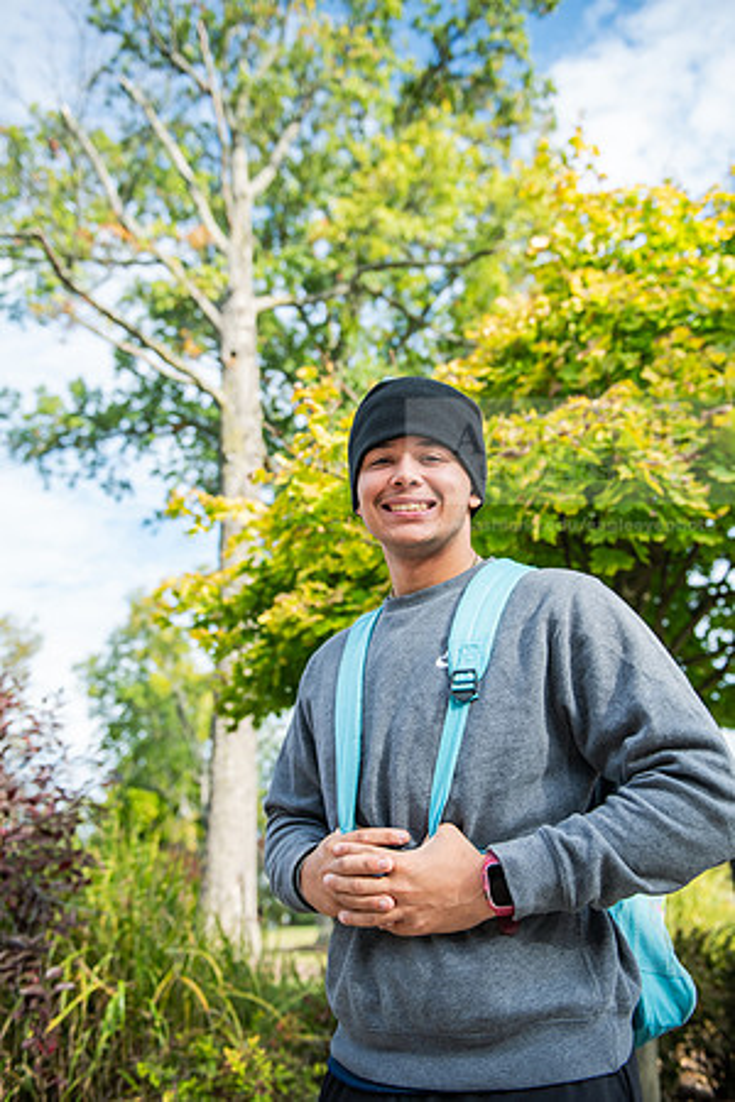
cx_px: 368
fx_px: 949
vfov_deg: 60.3
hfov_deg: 42.3
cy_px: 551
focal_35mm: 31
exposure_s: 1/640
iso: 160
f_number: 3.2
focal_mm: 31
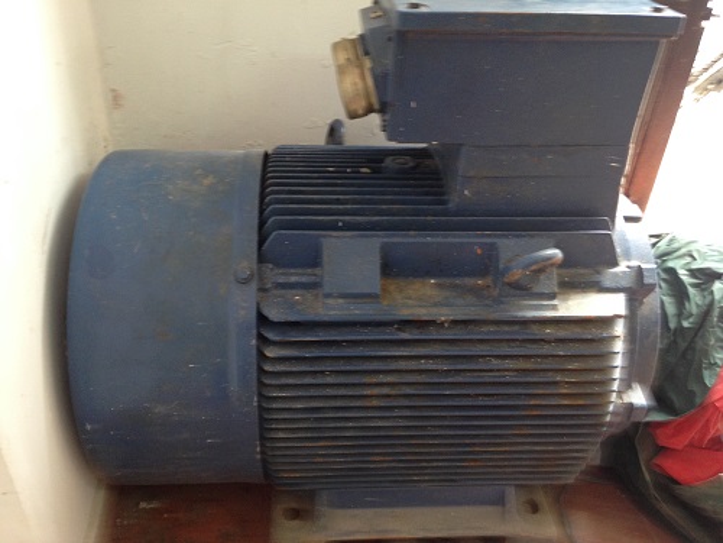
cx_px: 362
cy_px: 272
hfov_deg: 55.4
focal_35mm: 33
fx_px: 689
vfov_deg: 42.9
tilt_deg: -32.1
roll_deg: +0.0
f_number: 2.4
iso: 125
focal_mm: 4.12
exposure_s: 1/20
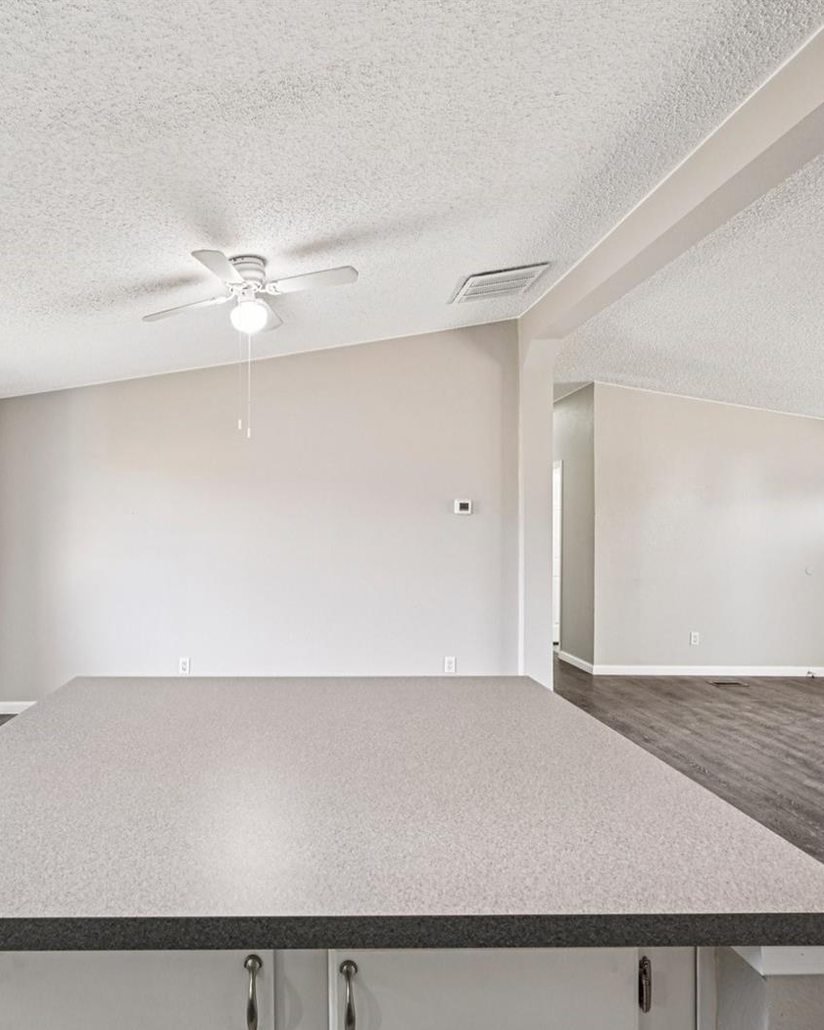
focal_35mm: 20
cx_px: 296
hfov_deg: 66.8
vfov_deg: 80.4
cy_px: 519
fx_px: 610
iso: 400
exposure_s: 1/8
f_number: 11
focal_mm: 14
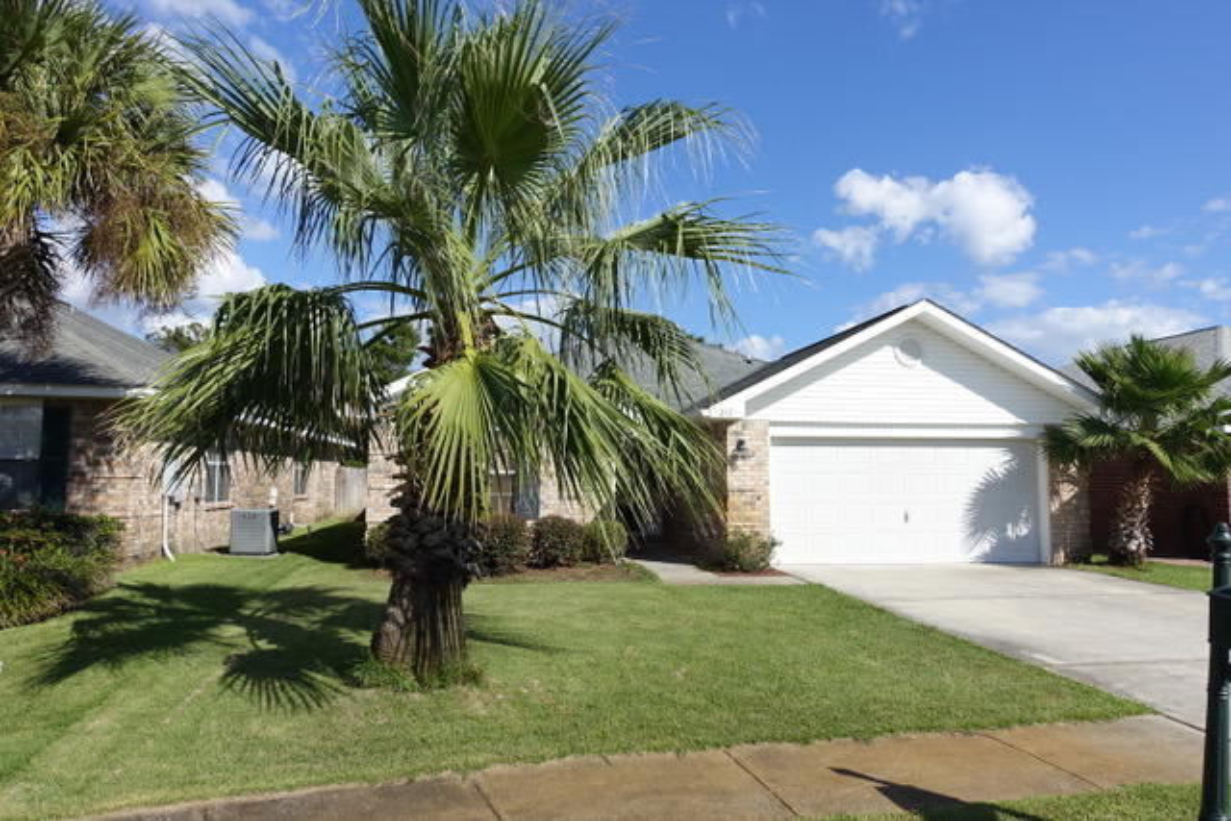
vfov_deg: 53.2
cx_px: 616
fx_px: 821
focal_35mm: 24
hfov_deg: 73.7
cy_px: 410
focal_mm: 8.8
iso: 125
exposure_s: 1/640
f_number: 5.6
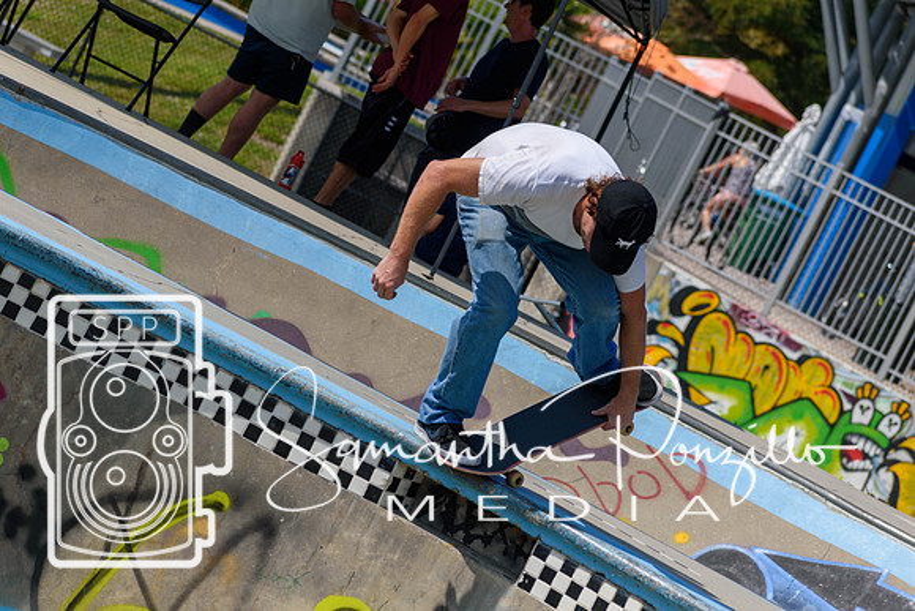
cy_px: 306
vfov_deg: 6.8
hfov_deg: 10.2
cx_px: 458
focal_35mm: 202
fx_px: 5148
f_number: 5.6
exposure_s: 1/2000
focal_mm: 135
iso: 220
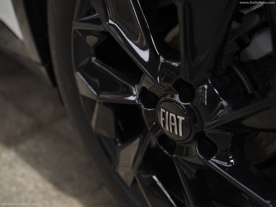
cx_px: 138
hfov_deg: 45.8
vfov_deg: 35.1
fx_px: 327
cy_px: 104
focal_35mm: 41
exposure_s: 1/200
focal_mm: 51.7
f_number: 4
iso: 320
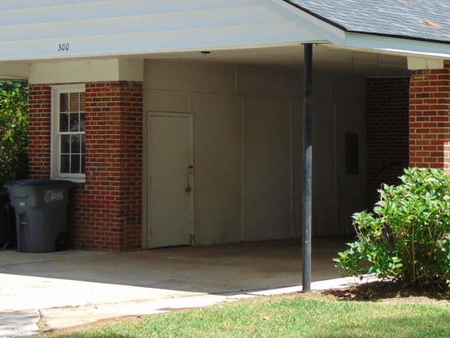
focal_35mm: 96
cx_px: 414
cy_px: 162
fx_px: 1249
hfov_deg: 20.0
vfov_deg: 15.4
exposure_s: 1/400
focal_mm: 6.3
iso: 80
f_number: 3.2
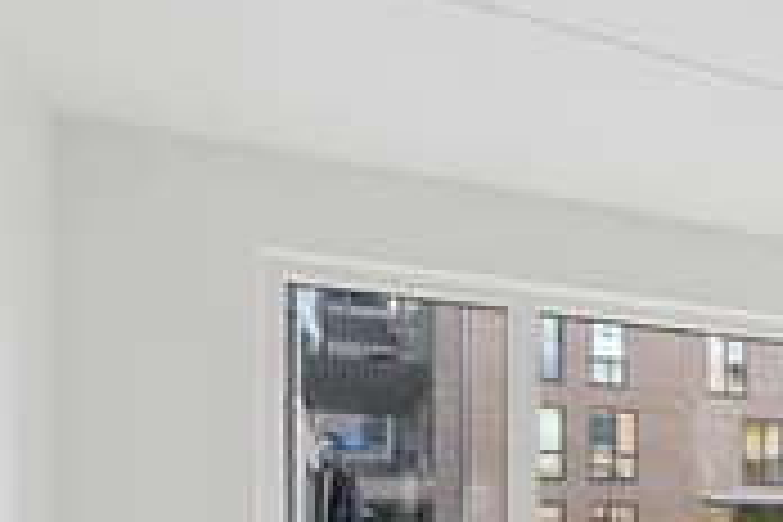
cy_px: 504
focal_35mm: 42
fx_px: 905
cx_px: 898
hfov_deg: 37.5
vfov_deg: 30.3
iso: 200
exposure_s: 1/3.33
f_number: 8
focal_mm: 11.5
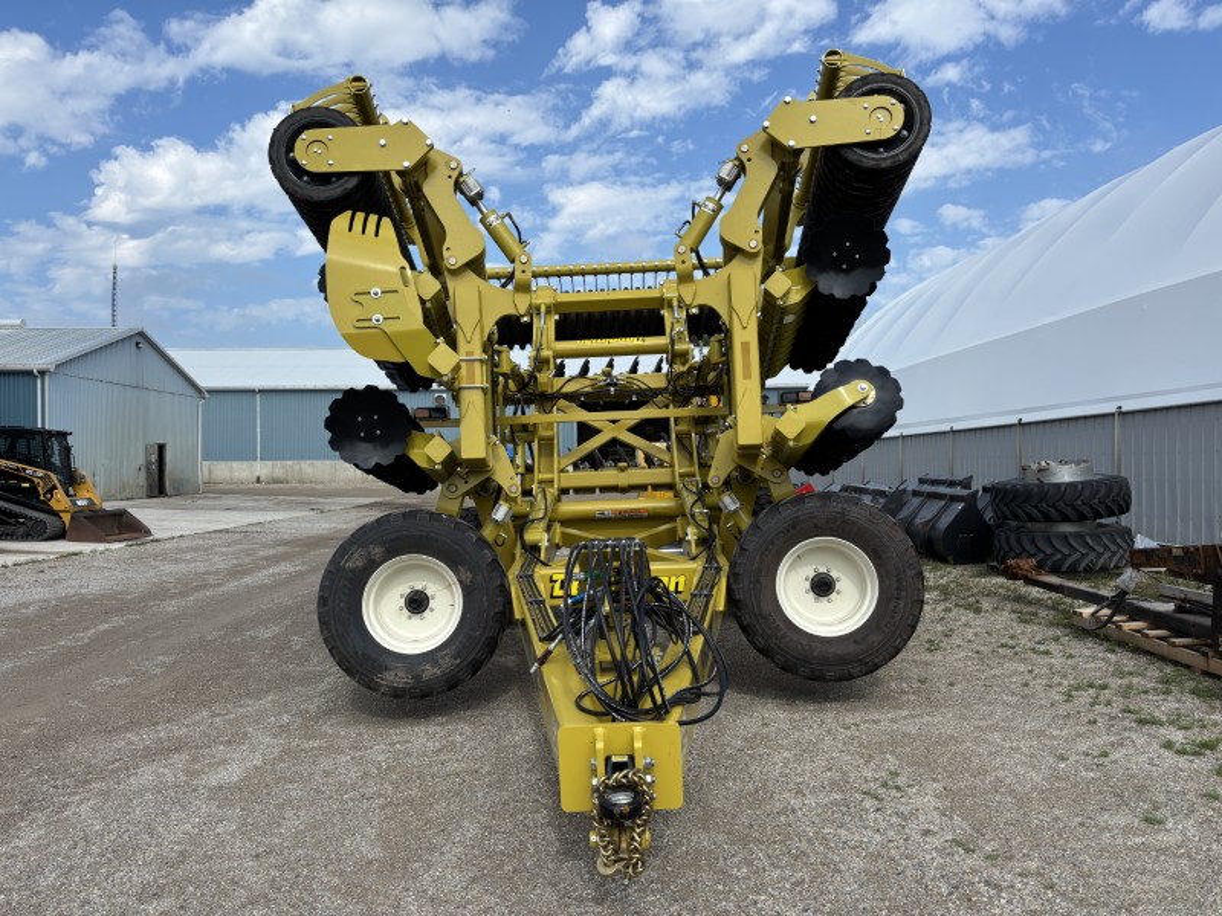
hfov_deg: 67.3
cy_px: 458
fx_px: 918
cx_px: 611
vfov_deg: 53.1
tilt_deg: +0.1
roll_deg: +0.6
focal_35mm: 26
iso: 50
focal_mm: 5.96
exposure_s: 1/2571
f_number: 1.6
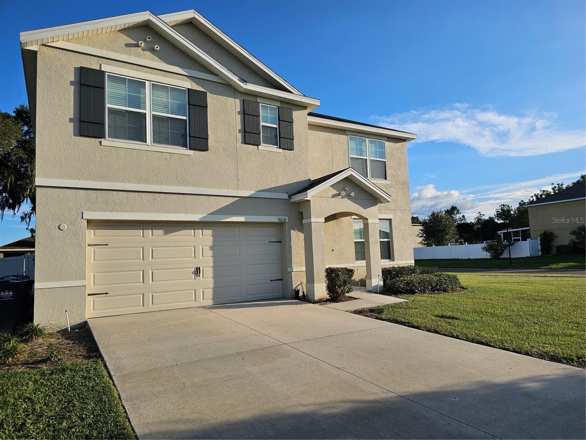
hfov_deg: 73.9
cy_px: 220
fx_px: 389
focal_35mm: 23
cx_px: 293
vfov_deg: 58.9
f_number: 1.7
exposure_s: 1/852
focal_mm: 6.3
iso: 10
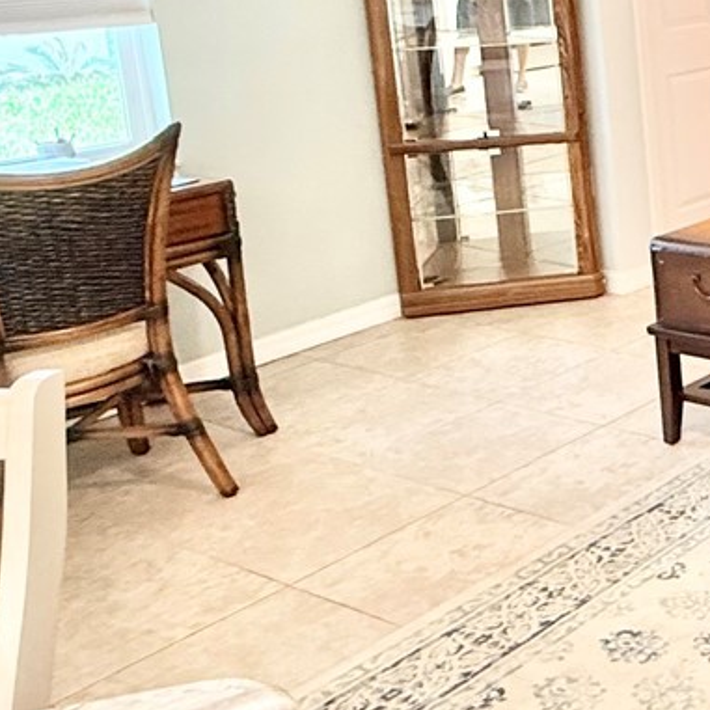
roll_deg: +1.0
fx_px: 1207
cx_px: 1126
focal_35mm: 52
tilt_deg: -8.7
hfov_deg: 24.0
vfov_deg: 31.3
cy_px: 69
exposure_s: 1/60
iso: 200
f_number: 2.2
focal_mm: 2.22
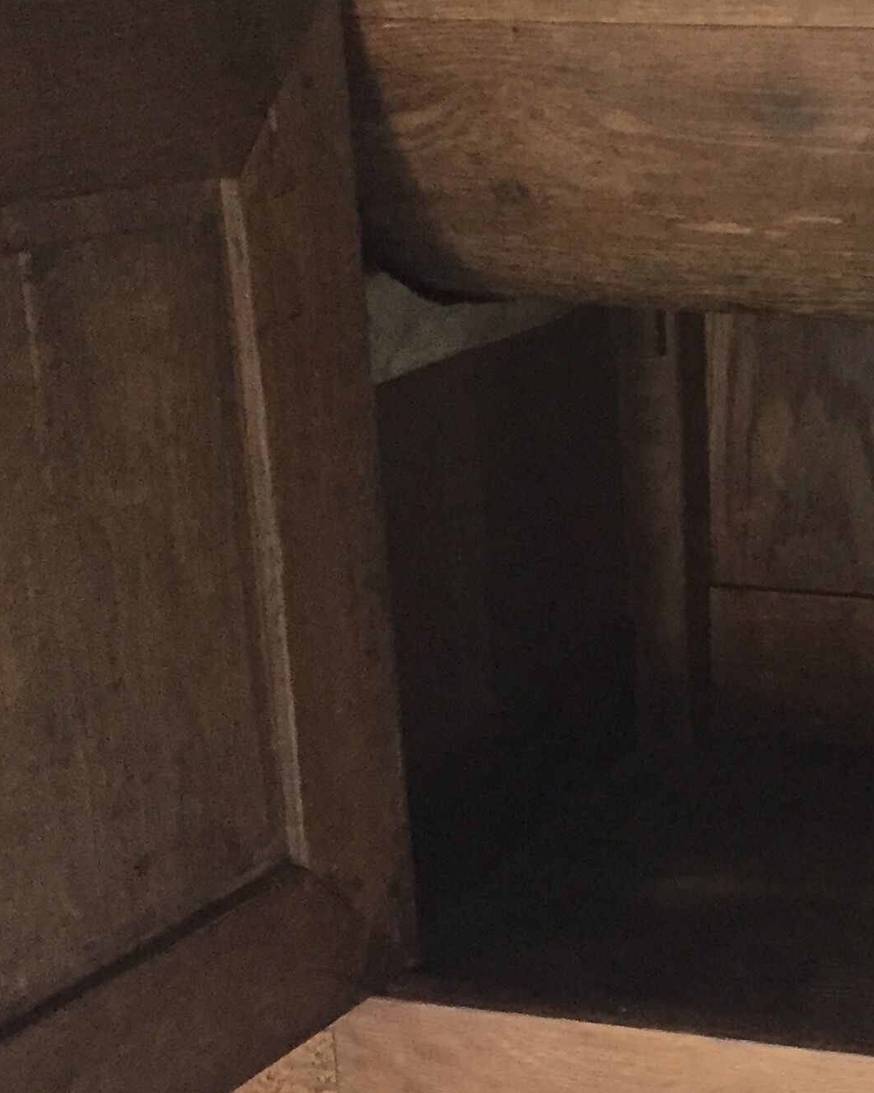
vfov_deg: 27.0
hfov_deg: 21.0
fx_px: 2263
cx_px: 899
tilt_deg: -16.1
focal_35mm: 70
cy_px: 686
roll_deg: +1.5
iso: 250
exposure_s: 1/17
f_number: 2.2
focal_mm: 4.15
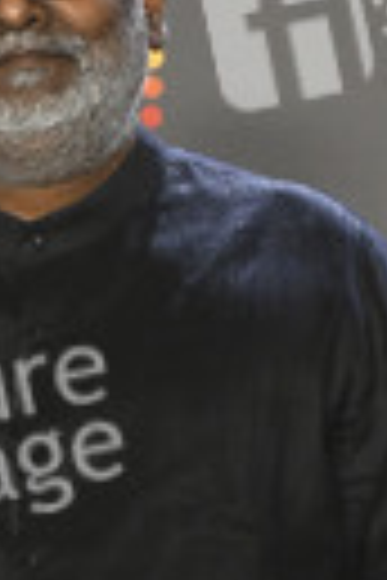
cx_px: 22
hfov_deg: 3.1
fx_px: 7223
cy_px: 679
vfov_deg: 4.6
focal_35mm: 448
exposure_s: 1/320
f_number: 8
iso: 6400
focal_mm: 145
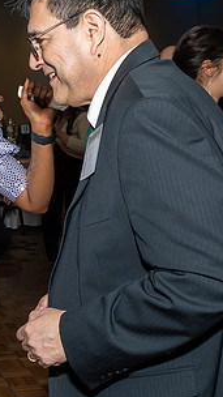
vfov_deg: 25.3
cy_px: 203
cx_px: -18
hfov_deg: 14.1
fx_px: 883
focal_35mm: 84
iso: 400
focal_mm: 22
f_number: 6.3
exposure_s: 1/250
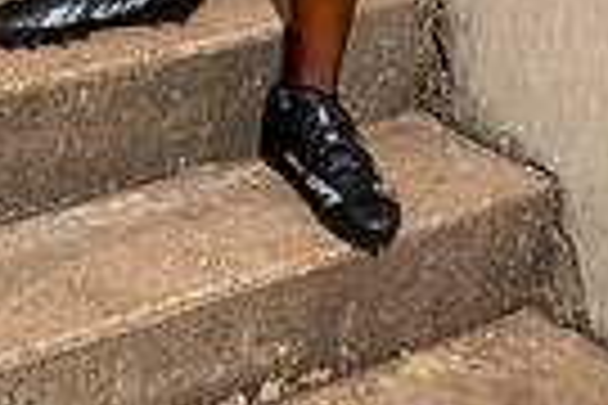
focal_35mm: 127
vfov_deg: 9.5
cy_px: -594
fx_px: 2145
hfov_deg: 16.1
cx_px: 297
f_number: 9
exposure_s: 1/250
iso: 100
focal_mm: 38
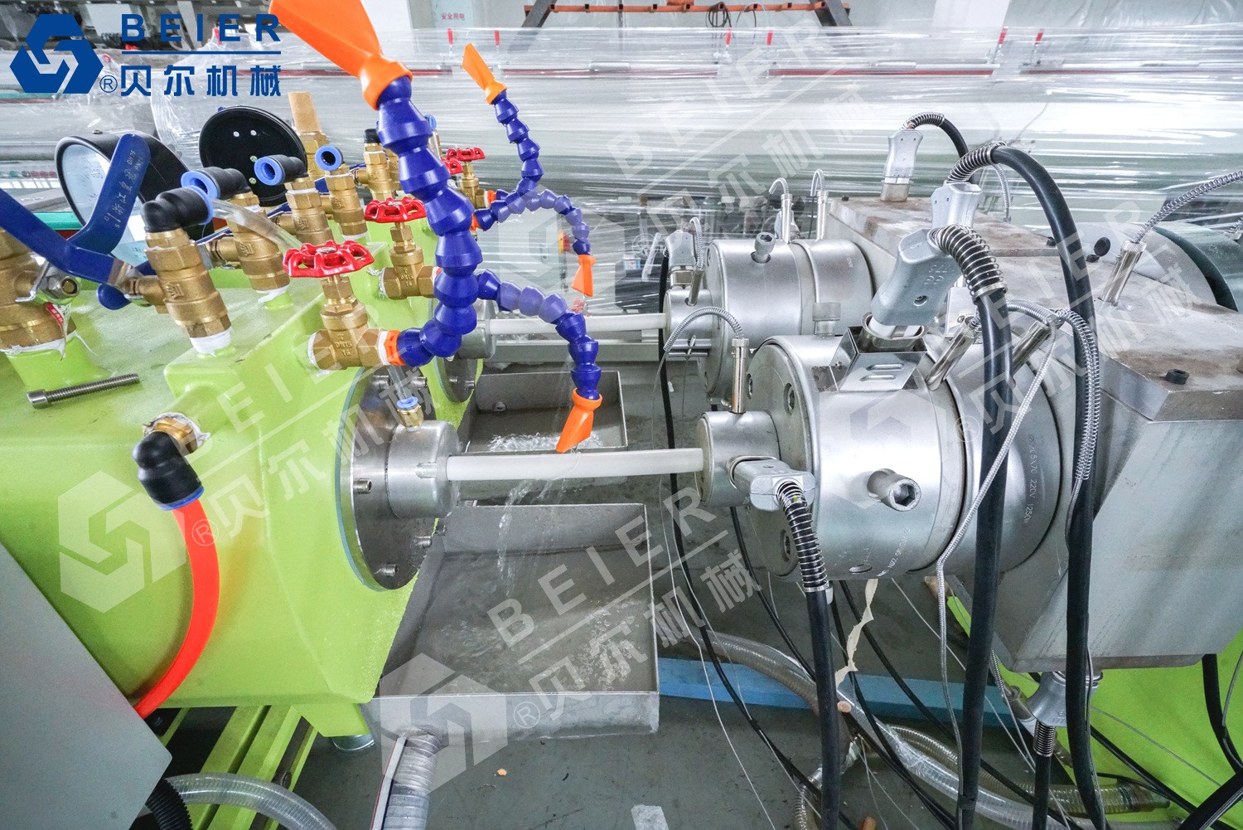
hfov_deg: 96.7
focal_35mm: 16
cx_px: 622
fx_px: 553
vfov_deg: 73.8
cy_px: 415
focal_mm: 16
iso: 10000
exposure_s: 1/25
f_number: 11
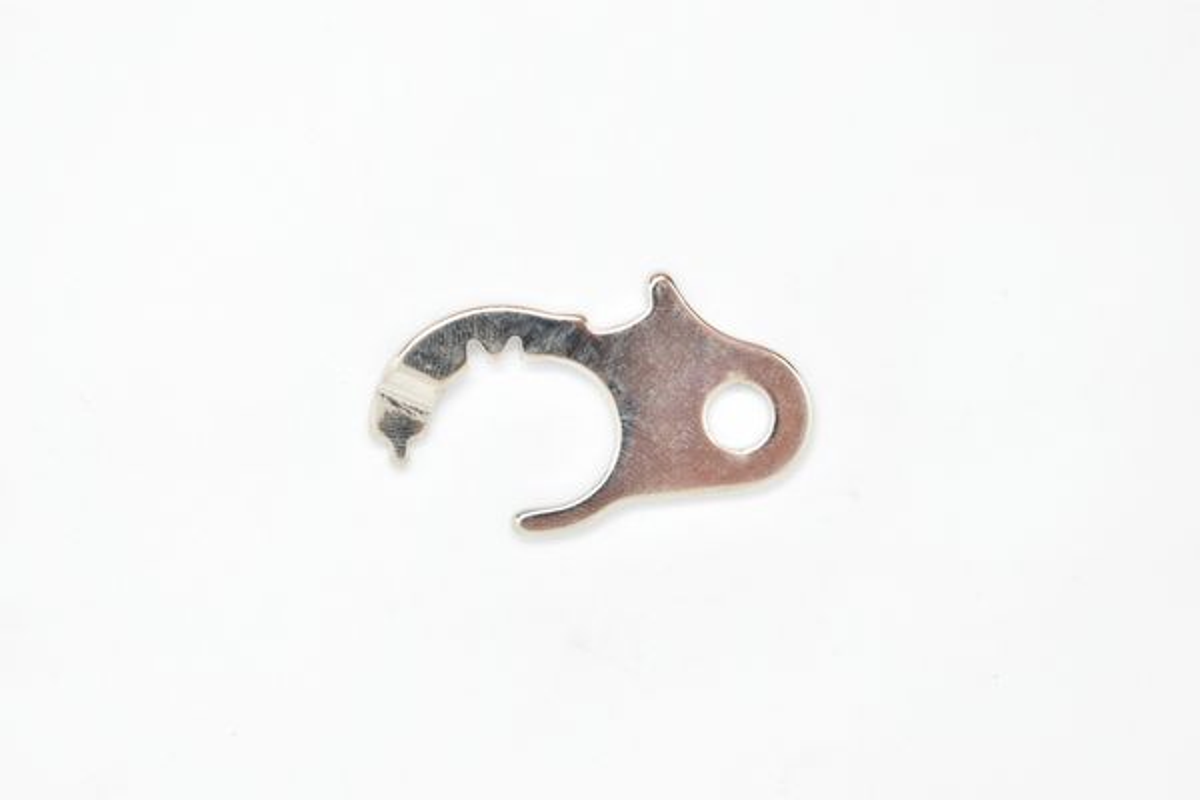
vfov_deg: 16.6
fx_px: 2750
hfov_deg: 24.6
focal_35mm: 82
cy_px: 400
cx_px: 600
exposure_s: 1/30
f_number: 5.6
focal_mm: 55
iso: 400
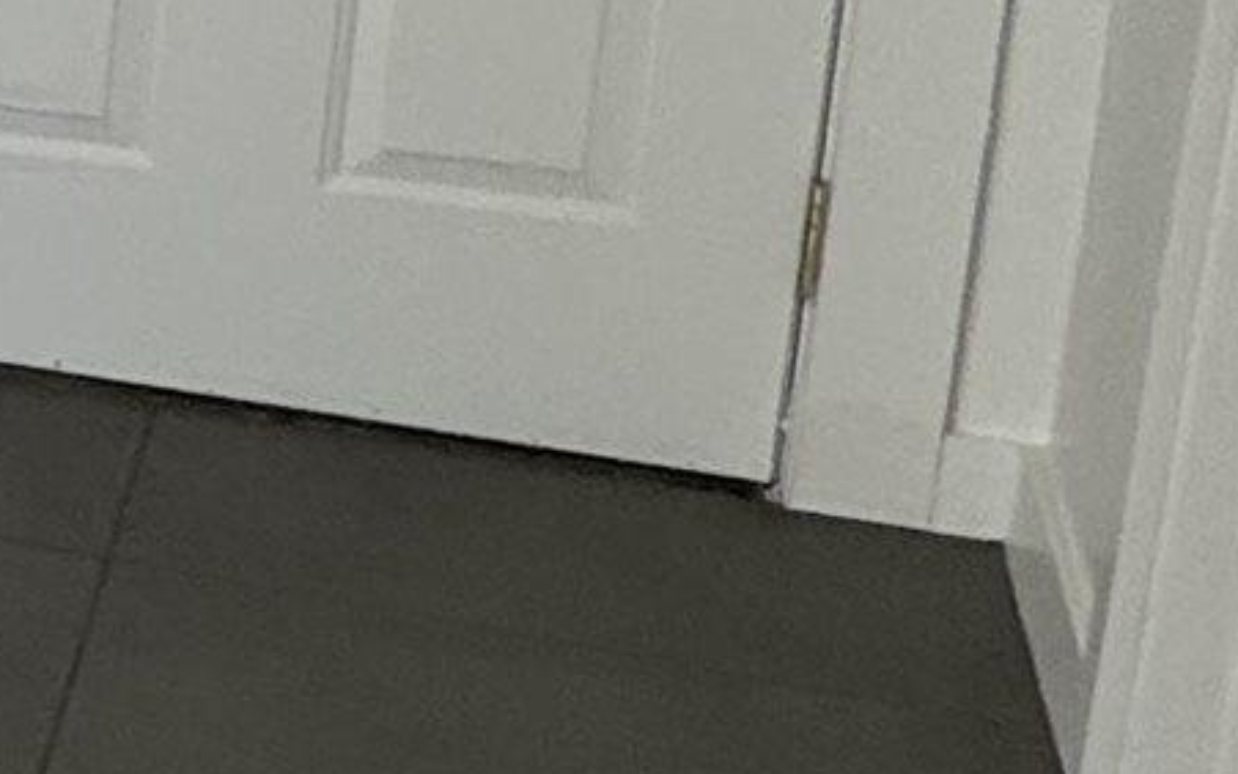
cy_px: -178
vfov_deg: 12.6
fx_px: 3408
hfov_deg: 11.3
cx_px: -2523
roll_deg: +1.9
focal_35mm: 101
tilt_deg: -9.7
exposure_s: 1/123
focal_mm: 2.22
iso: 40
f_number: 2.2
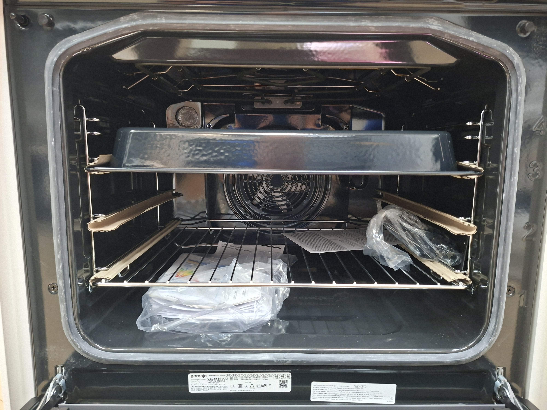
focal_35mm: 23
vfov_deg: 58.9
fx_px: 363
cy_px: 205
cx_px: 274
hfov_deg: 73.9
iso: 640
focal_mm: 5.54
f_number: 1.8
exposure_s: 1/25
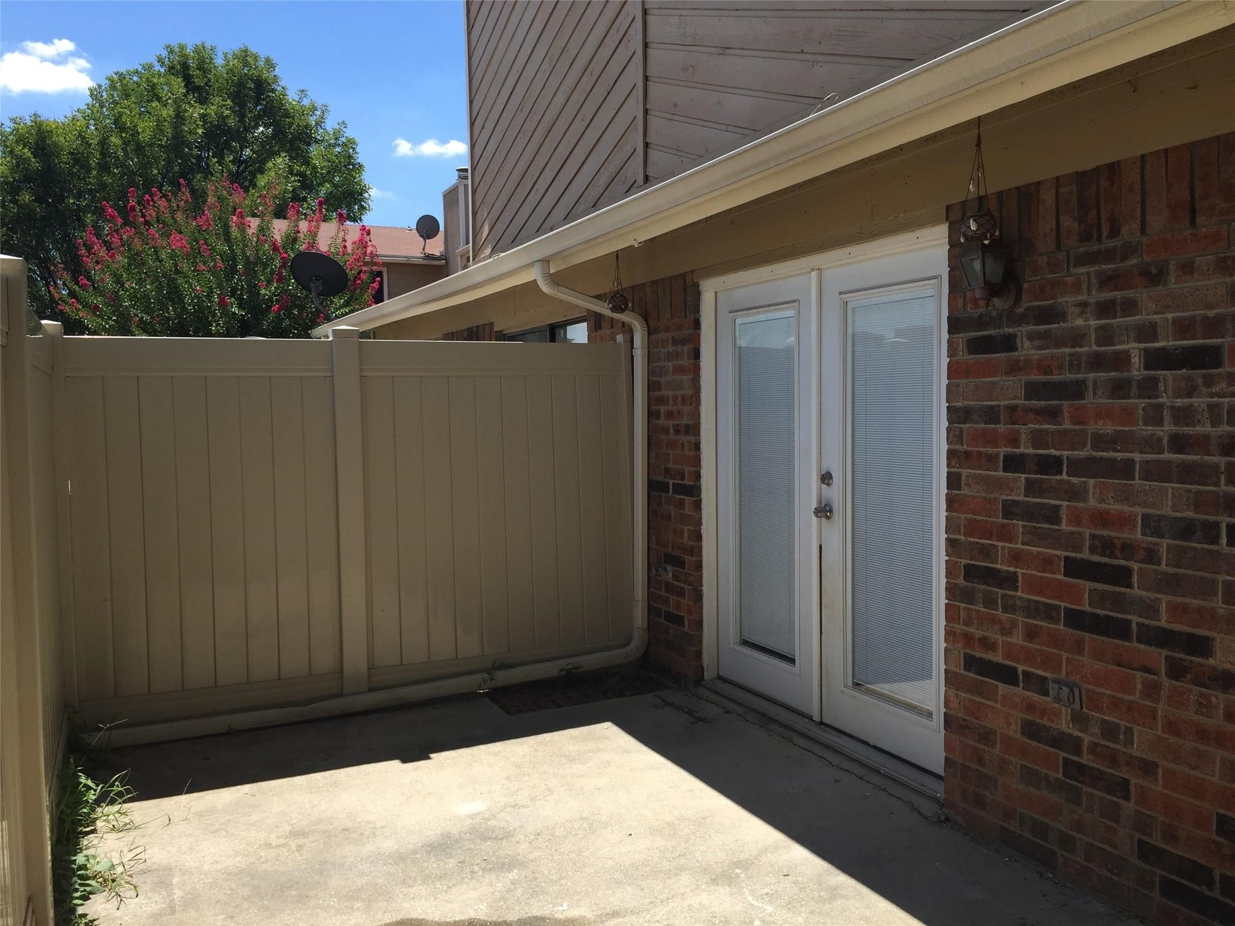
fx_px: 1035
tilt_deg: -3.9
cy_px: 463
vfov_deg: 48.2
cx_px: 618
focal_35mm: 29
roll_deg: -0.2
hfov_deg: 61.7
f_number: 2.2
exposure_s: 1/1276
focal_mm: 4.15
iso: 32
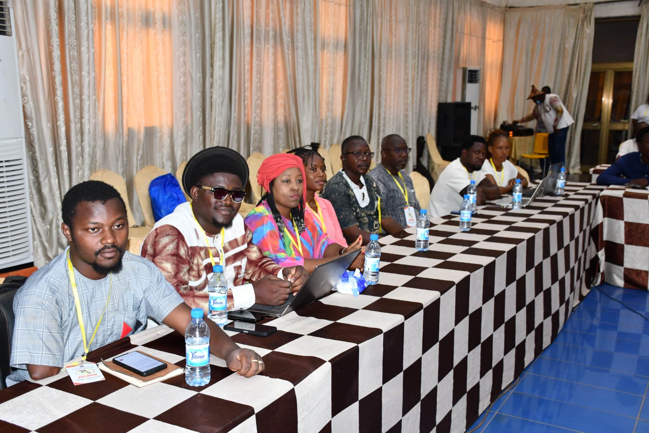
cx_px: 324
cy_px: 216
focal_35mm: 39
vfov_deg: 34.2
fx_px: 703
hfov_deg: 49.6
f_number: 3.8
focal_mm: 26
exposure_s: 1/60
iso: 900
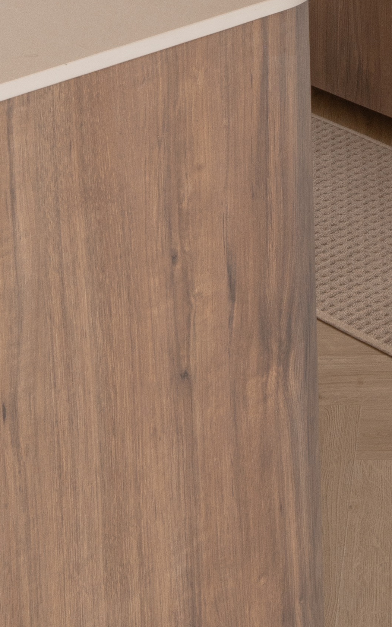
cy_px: -409
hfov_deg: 10.2
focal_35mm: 126
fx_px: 2154
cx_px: 512
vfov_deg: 14.9
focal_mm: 29.7
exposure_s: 3.2
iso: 200
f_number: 16
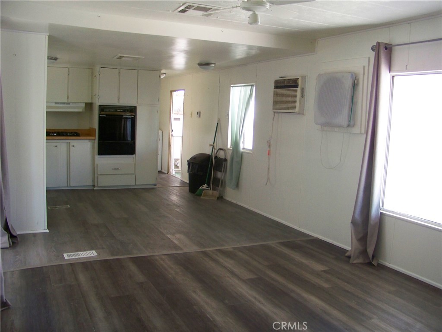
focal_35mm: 33
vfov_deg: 42.9
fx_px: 421
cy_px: 166
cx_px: 221
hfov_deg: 55.4
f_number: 2.8
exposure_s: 1/30
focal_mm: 5.85
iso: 200
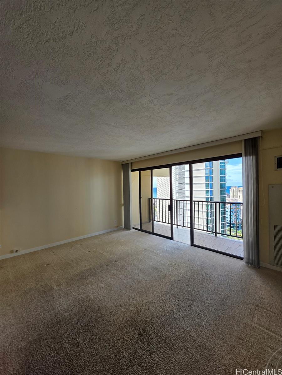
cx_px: 141
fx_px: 141
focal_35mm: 13
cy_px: 188
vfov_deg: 106.2
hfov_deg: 89.9
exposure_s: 1/273
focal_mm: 2.2
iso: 40
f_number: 1.9
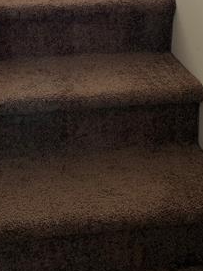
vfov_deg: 25.0
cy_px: -75
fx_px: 532
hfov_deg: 21.3
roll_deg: +0.8
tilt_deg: -9.3
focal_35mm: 68
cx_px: 34
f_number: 1.78
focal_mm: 6.76
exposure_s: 1/121
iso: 80
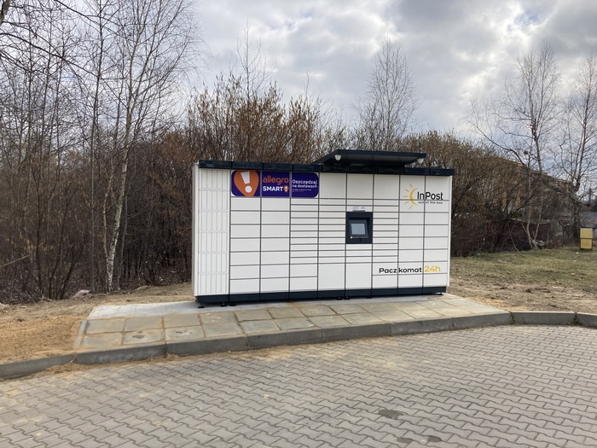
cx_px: 298
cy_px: 224
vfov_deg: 49.7
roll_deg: -1.3
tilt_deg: -1.1
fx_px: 483
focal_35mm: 28
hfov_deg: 63.4
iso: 20
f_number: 1.8
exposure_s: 1/2315
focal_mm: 3.99
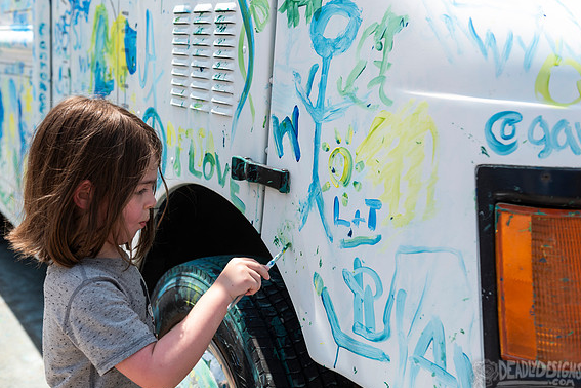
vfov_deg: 29.9
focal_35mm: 45
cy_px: 198
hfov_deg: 43.6
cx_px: 295
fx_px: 726
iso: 50
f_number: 4
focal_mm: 44
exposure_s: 1/400
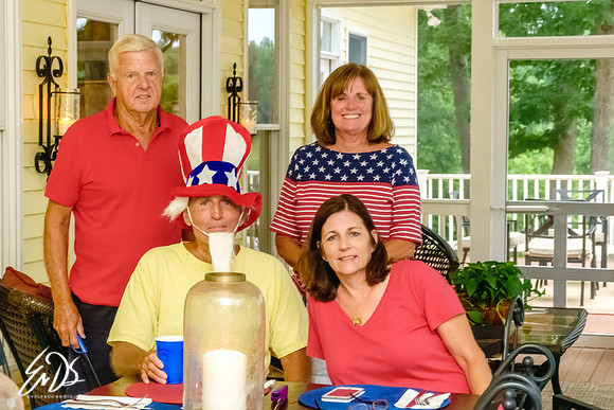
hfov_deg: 24.8
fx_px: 1395
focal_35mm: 82
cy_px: 239
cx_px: 255
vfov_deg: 16.7
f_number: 3.5
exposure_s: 1/60
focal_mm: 25.61
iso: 3200
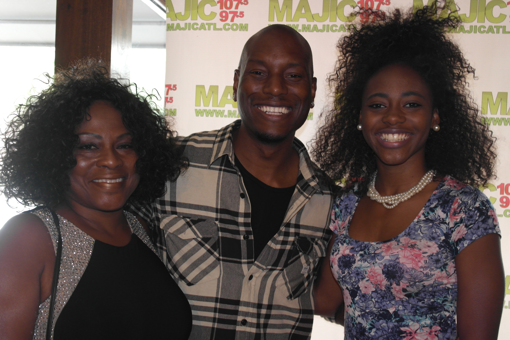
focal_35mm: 43
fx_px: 609
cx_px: 255
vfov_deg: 31.2
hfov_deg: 45.4
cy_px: 170
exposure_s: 1/25
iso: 800
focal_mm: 28
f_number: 4
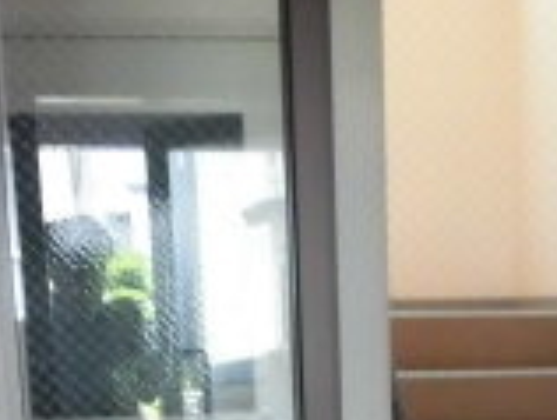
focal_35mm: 97
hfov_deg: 20.0
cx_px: 444
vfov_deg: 13.4
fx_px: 1563
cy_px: 801
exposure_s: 1/40
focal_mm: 4.3
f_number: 3.1
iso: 250
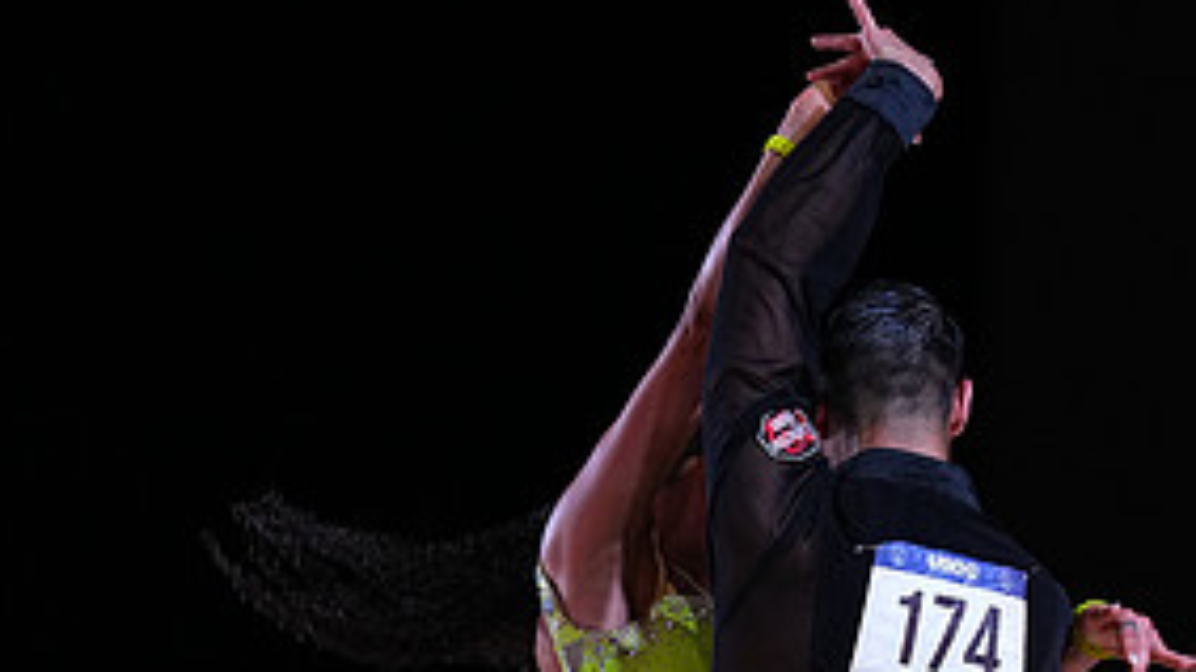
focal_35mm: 318
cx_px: 729
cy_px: 930
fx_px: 10082
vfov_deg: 3.8
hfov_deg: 6.8
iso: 1000
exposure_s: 1/400
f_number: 4
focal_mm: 148
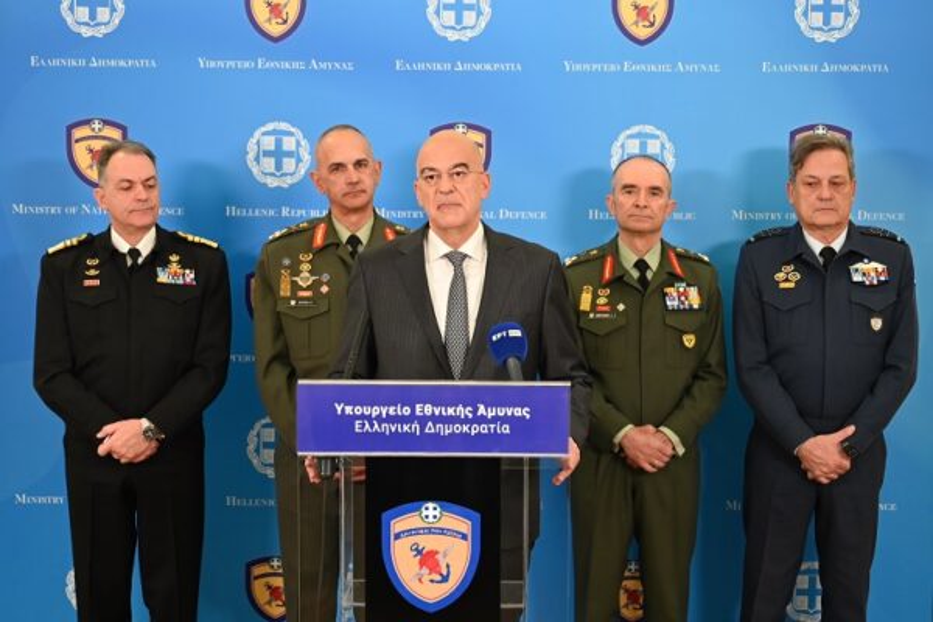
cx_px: 466
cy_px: 311
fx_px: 2099
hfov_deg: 25.1
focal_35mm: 81
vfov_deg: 16.9
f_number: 2.8
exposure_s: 1/320
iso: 1600
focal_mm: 54
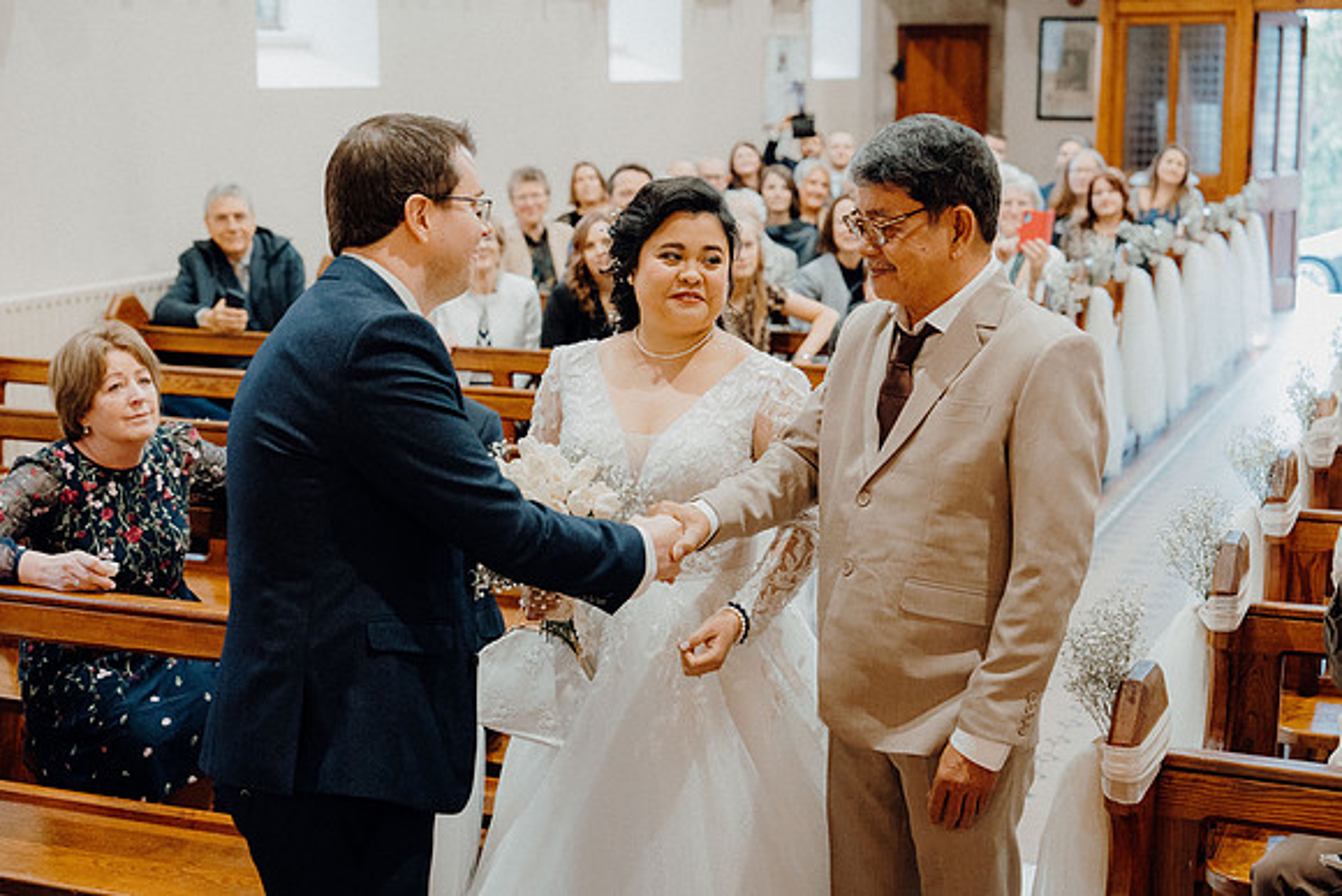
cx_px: 671
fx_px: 2088
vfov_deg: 24.2
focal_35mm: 56
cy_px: 448
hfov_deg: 35.6
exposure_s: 1/160
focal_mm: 56
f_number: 3.5
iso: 4000
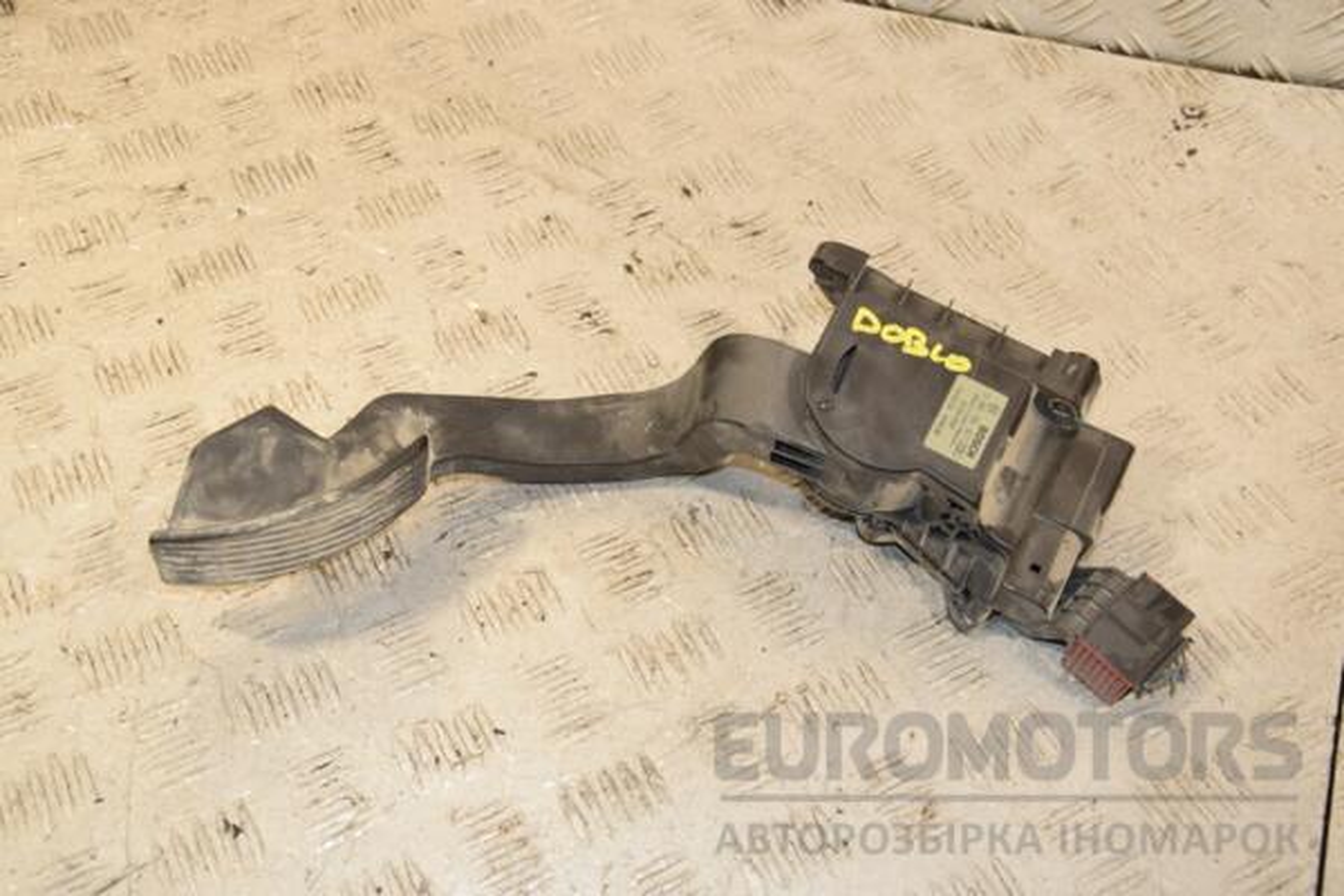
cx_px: 672
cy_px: 448
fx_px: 1904
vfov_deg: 26.5
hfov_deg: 38.9
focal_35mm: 51
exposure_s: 1/200
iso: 800
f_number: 8
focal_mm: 34
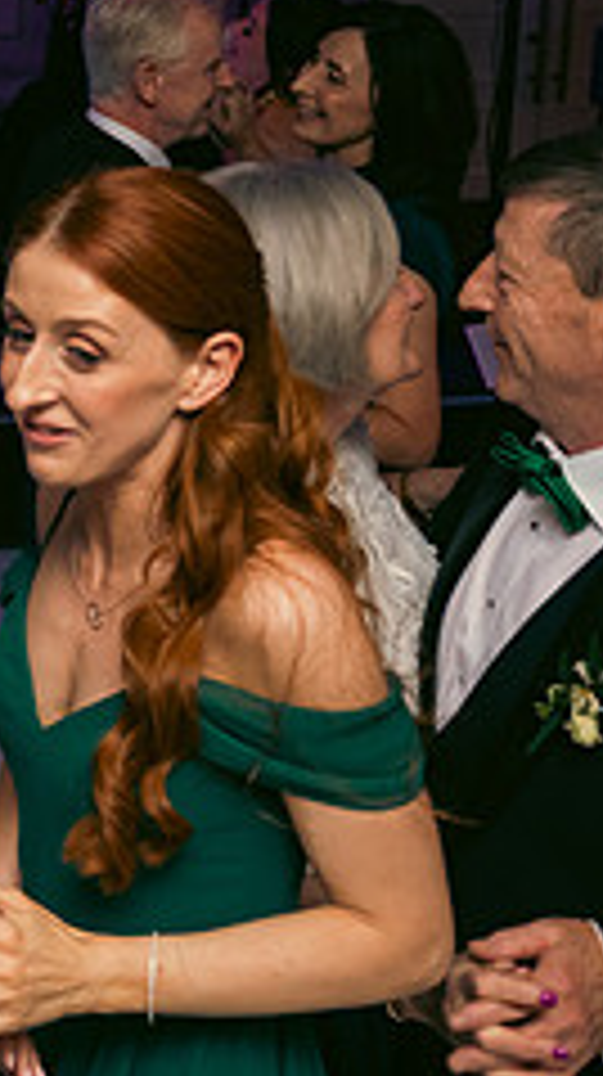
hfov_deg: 16.3
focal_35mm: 61
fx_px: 1738
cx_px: -504
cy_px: 227
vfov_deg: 33.5
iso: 800
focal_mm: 24
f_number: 3.5
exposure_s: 1/160
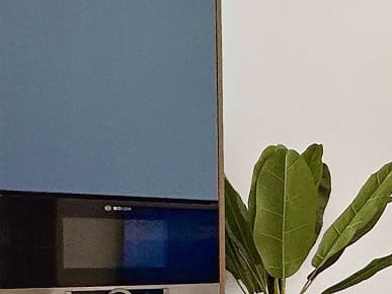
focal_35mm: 73
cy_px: 348
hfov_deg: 18.6
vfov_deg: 19.1
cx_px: 761
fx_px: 826
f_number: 2.2
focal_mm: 2.2
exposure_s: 1/166
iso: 40
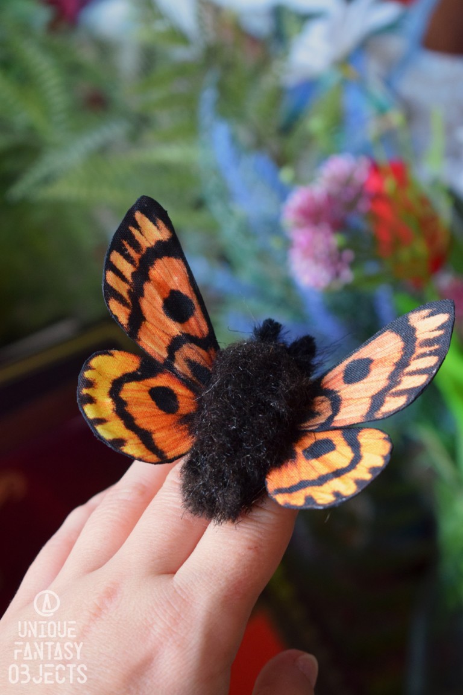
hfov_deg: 16.6
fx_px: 1591
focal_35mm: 82
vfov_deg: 24.6
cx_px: 232
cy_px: 348
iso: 1800
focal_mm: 55
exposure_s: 1/60
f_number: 5.6
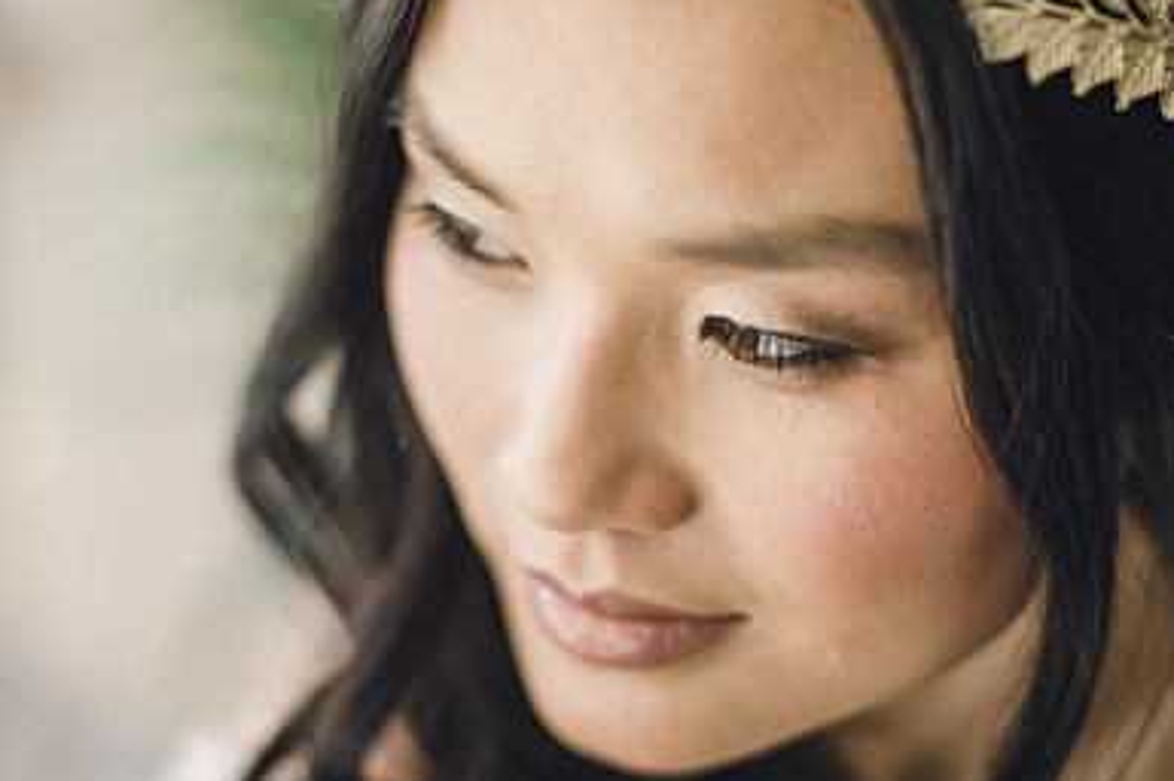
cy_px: 334
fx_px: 2541
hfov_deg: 26.0
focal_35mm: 78
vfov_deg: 17.5
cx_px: 521
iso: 200
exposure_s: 1/250
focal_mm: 50
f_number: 2
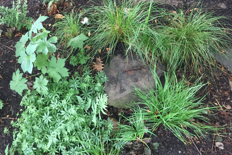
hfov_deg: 58.7
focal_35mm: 32
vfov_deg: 41.1
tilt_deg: -56.5
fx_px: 206
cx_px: 111
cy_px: 80
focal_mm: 4.15
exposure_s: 1/8
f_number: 2.2
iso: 125
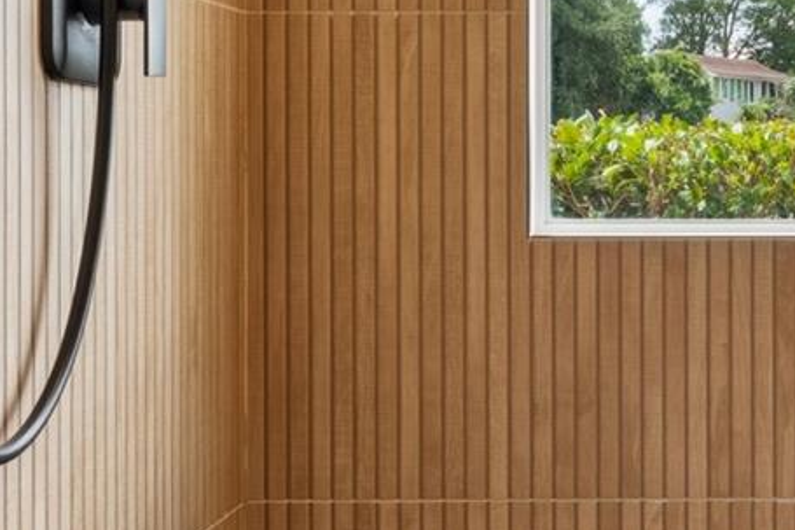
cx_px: 739
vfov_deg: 18.4
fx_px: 1629
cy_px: 179
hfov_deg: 26.4
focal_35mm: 74
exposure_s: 1/5
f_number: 13
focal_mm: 16.4
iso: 100
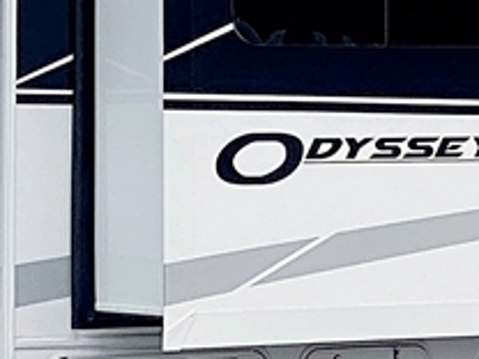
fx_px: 4151
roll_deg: +0.8
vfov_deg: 5.0
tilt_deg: -3.0
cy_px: 304
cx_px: 309
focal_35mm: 300
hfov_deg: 6.6
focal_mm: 6
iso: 25
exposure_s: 1/3195
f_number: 2
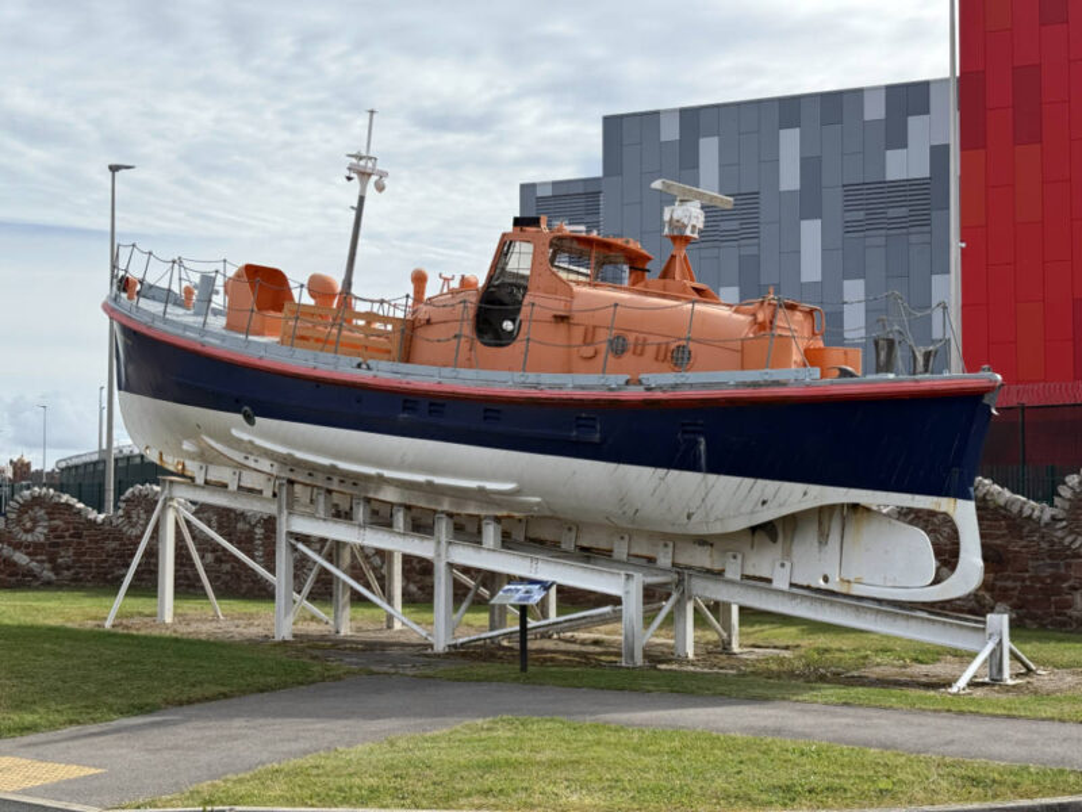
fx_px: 1500
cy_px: 406
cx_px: 541
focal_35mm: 48
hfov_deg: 39.7
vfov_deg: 30.3
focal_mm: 6.8
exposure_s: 1/5587
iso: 64
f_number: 1.8
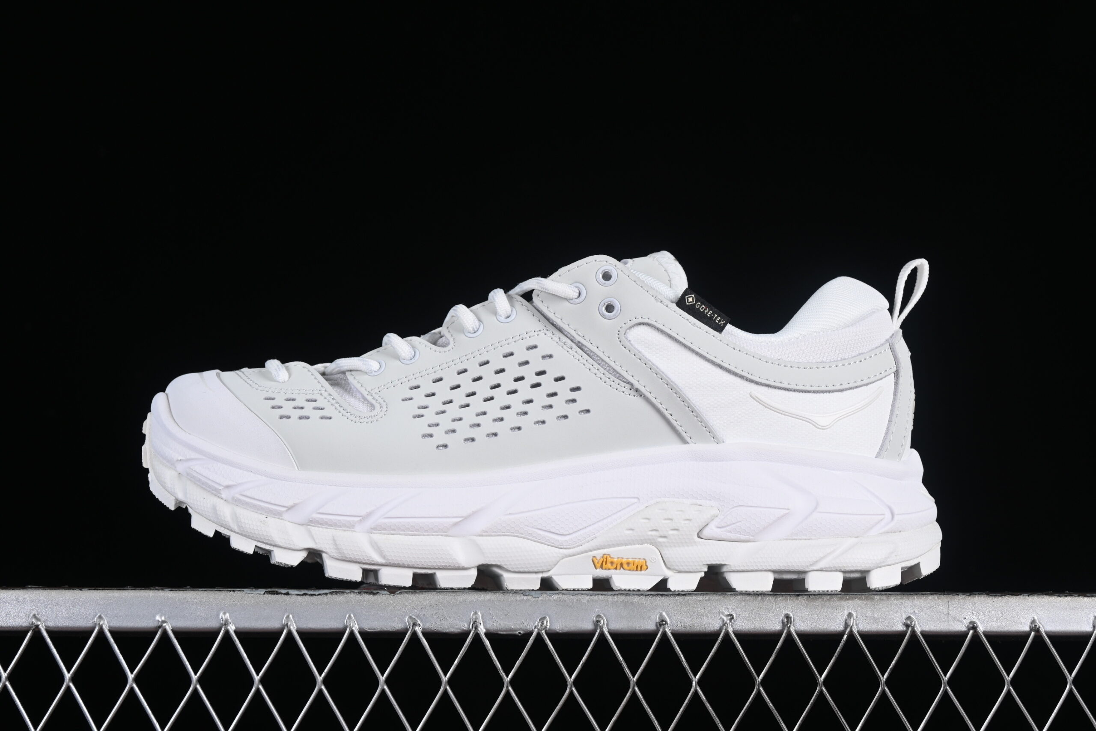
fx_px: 2283
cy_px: 366
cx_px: 548
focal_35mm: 75
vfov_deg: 18.2
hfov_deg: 27.0
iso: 160
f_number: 8
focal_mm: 50
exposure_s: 1/80
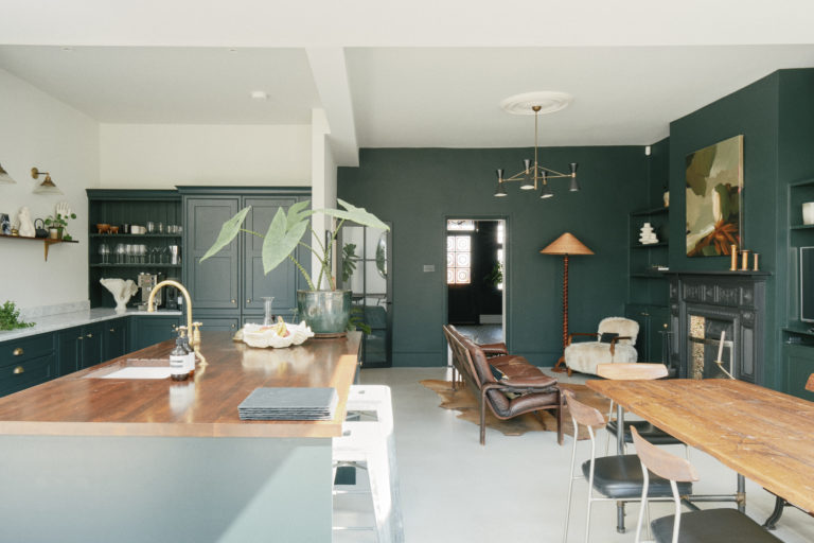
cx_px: 407
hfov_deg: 73.7
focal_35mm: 24
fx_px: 543
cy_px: 272
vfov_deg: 53.1
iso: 160
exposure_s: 1/1.59
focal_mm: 16
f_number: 11
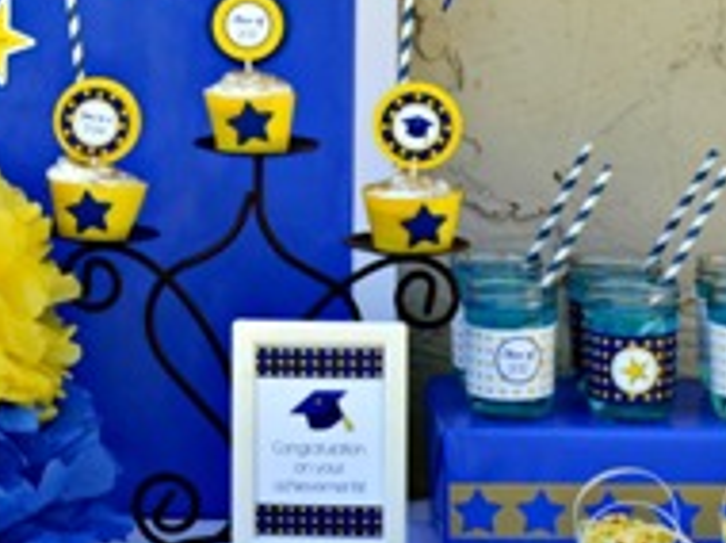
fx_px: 4964
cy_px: 38
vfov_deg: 6.2
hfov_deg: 8.3
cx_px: -130
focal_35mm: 237
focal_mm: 52
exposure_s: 1/125
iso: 110
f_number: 5.6
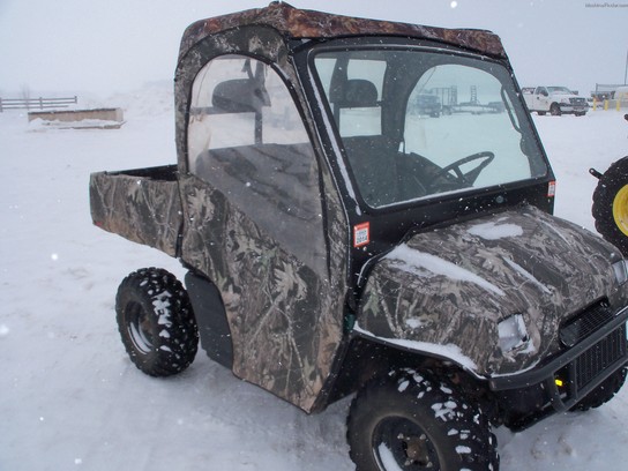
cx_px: 314
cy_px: 236
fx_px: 635
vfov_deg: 40.7
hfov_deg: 52.6
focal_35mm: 35
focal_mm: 6.3
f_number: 5.5
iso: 80
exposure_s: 1/400
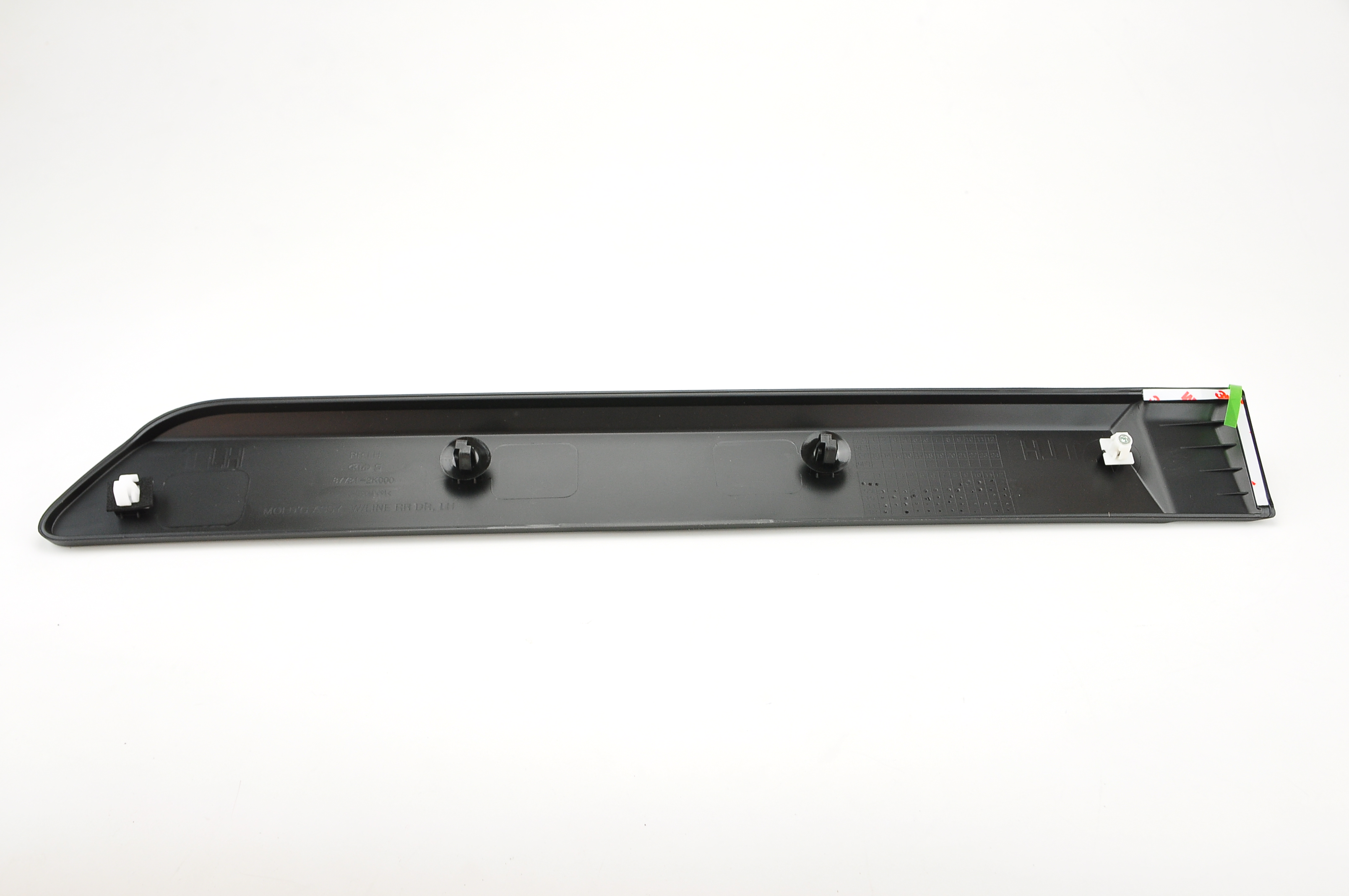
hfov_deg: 49.6
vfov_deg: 34.1
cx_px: 674
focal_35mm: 39
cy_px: 448
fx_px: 1460
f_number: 6.3
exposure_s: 1/60
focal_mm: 26
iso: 400
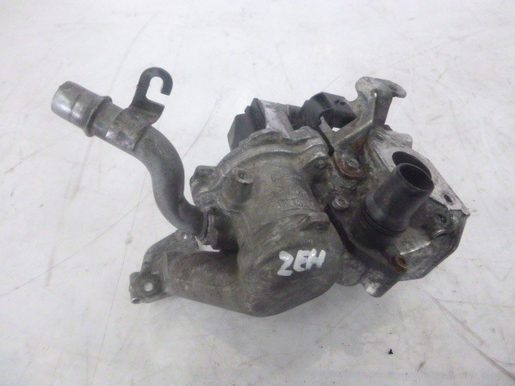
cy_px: 193
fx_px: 372
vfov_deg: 54.9
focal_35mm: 25
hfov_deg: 69.4
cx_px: 258
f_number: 3.9
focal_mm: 4.5
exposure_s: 1/40
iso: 800
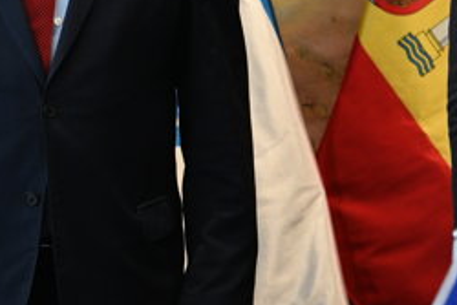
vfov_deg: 3.7
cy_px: -60
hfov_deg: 5.5
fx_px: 4725
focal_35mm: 372
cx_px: 38
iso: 1600
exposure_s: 1/250
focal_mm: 95
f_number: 3.2
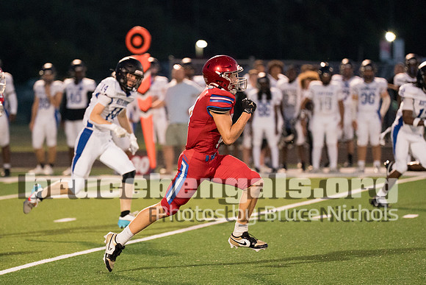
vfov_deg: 4.8
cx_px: 177
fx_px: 3396
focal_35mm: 287
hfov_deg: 7.2
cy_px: 136
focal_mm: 200
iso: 8000
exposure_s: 1/1000
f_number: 2.8
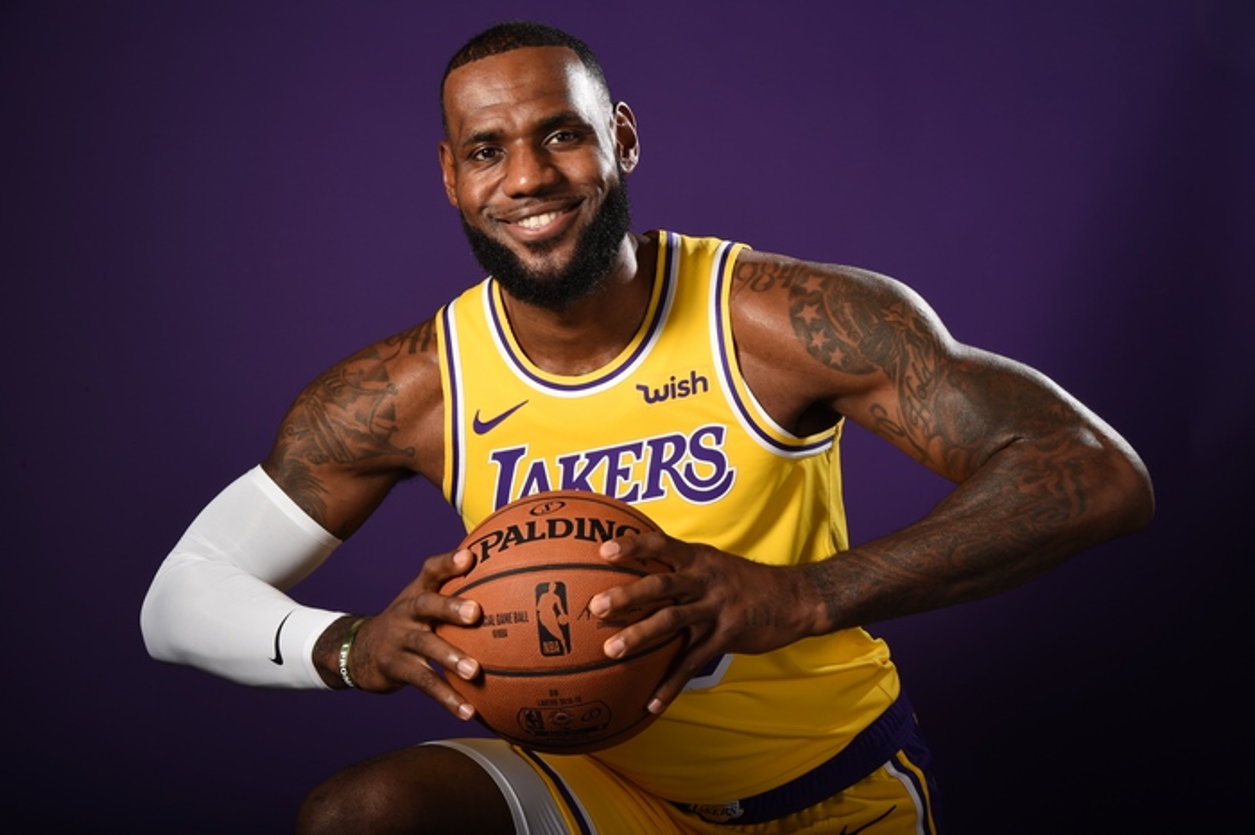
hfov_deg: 31.0
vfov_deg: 20.9
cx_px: 628
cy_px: 418
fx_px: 2265
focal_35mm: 65
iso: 200
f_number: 14
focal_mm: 65
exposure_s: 1/250
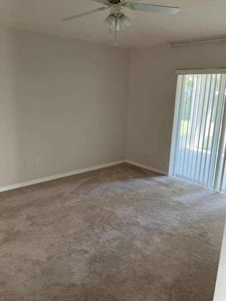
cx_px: 113
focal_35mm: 29
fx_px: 252
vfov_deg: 61.7
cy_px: 150
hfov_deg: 48.2
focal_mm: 3
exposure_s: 1/60
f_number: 1.8
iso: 200
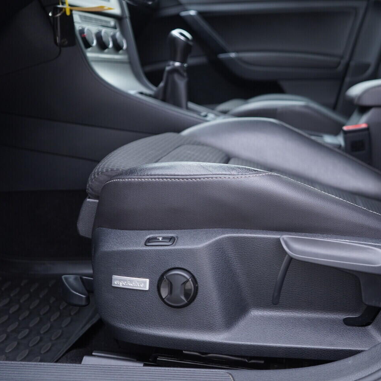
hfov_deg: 36.1
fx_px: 573
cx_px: 279
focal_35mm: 46
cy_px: 190
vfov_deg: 36.8
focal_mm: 24
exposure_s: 1/40
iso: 250
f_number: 2.8
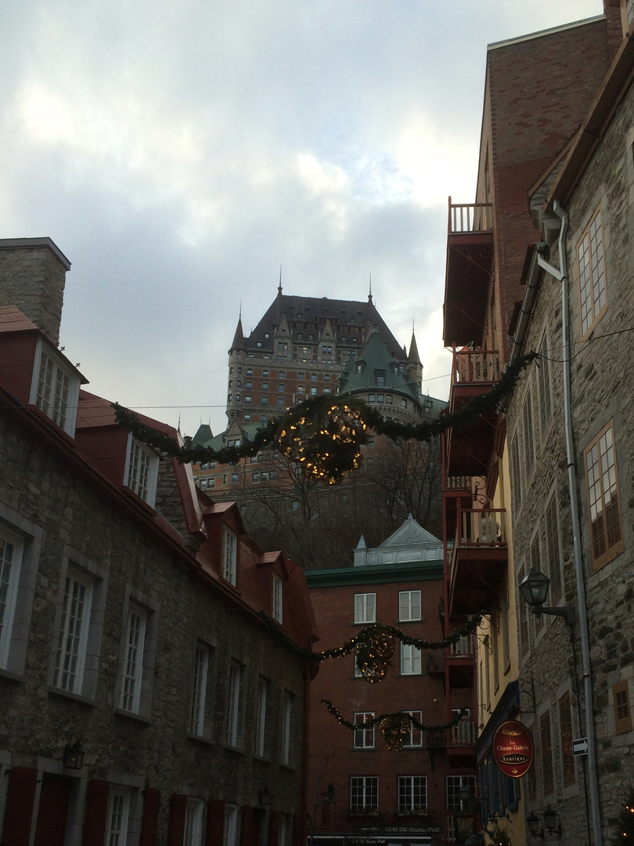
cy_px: 423
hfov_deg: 48.2
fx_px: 708
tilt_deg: +17.1
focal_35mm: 29
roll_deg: -0.3
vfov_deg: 61.7
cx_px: 317
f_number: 2.2
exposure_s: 1/488
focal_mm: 4.15
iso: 32
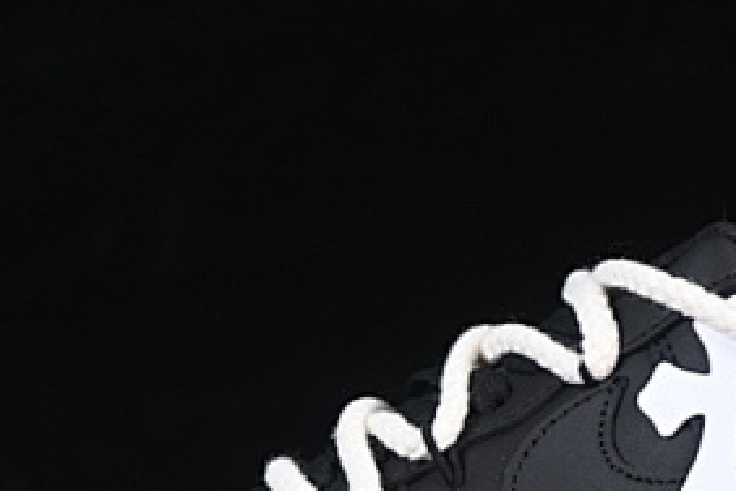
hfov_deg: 9.6
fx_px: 4354
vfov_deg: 6.4
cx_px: 585
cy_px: 432
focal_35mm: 213
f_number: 6.3
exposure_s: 1/60
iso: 160
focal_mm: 50
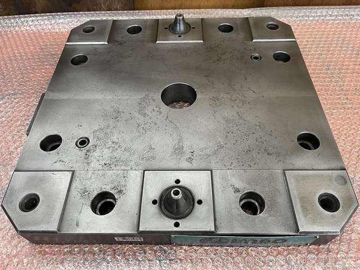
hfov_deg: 67.3
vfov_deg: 53.1
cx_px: 180
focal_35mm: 26
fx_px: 270
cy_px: 135
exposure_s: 1/60
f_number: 1.6
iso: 125
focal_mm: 5.1
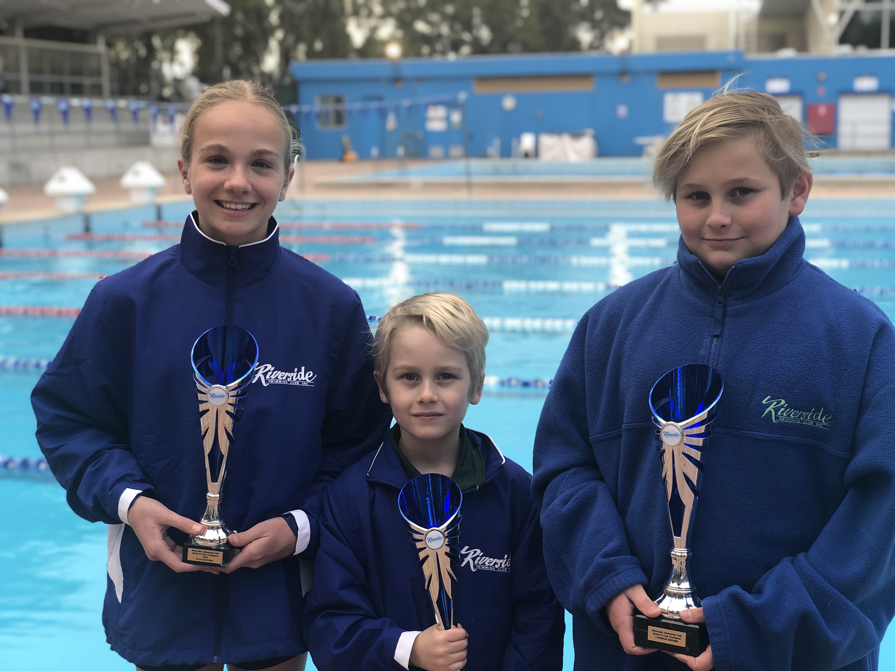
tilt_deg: -8.4
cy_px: 336
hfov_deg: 36.8
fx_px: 1344
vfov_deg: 28.0
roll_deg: +1.5
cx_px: 448
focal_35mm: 52
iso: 32
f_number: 2.4
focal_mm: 6
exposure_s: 1/100
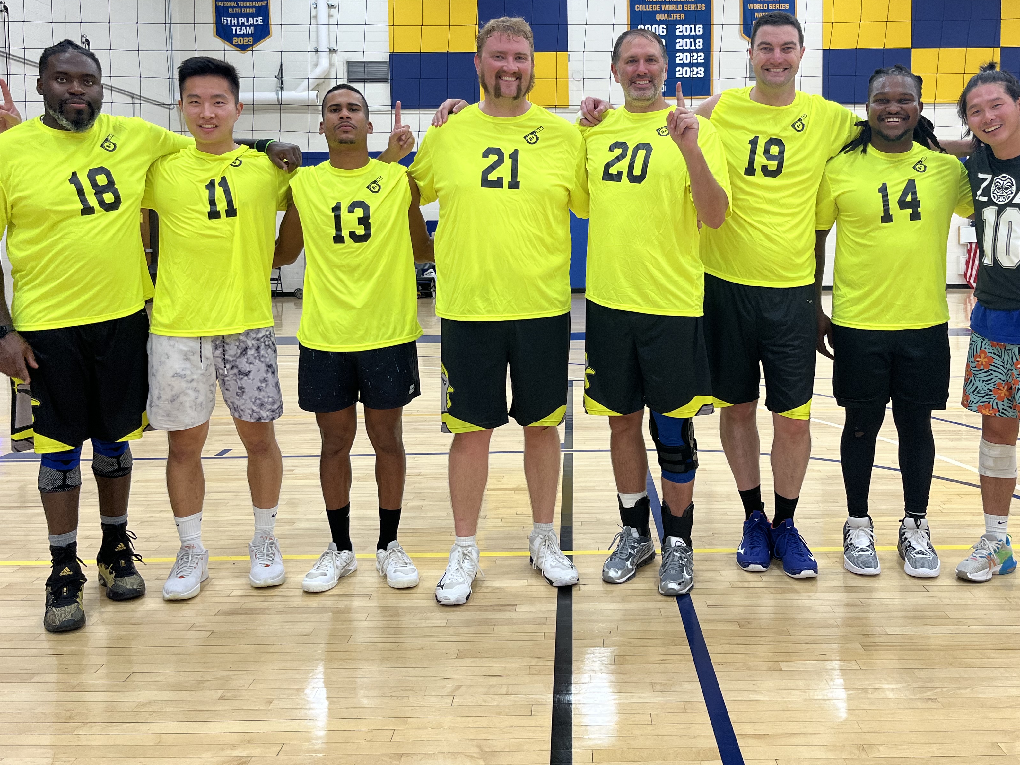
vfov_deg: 42.6
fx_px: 972
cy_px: 291
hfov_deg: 55.1
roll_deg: +0.2
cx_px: 584
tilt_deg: -3.8
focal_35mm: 33
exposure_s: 1/120
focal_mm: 5.1
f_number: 1.6
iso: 100
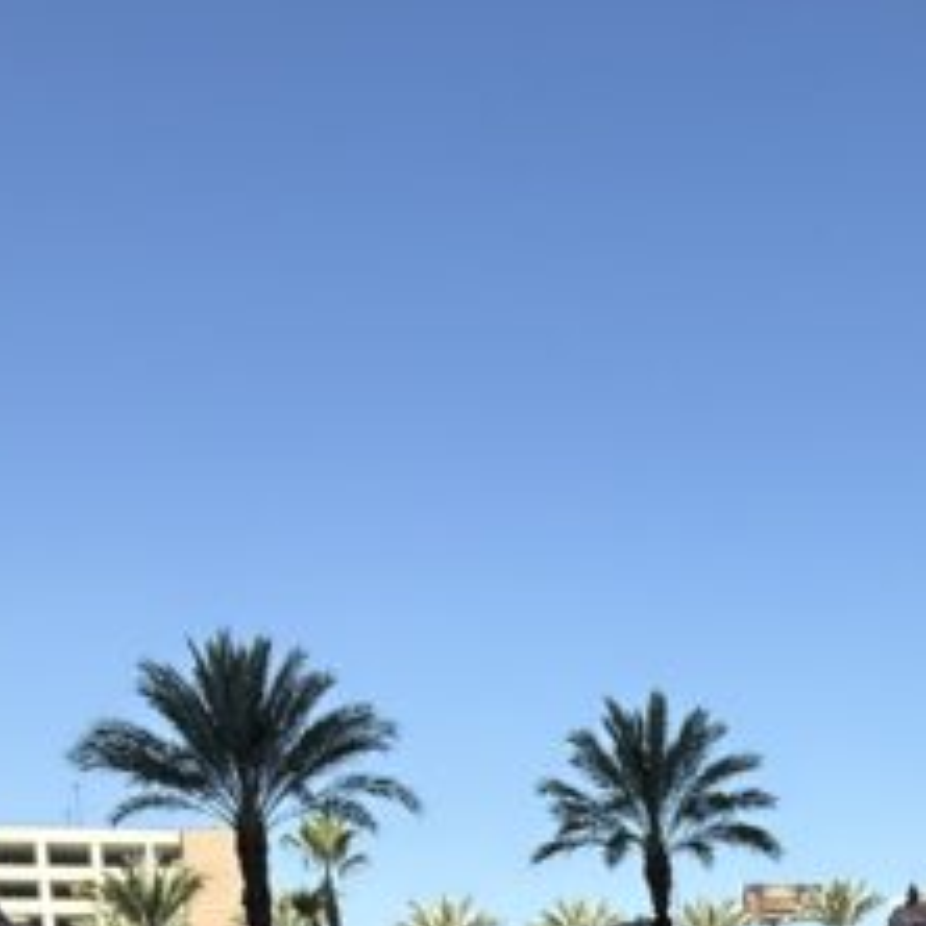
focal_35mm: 57
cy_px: 1393
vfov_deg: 23.8
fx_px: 1725
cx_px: 680
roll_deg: +1.5
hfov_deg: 29.6
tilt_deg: -11.0
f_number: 2.2
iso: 50
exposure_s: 1/955
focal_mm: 2.22
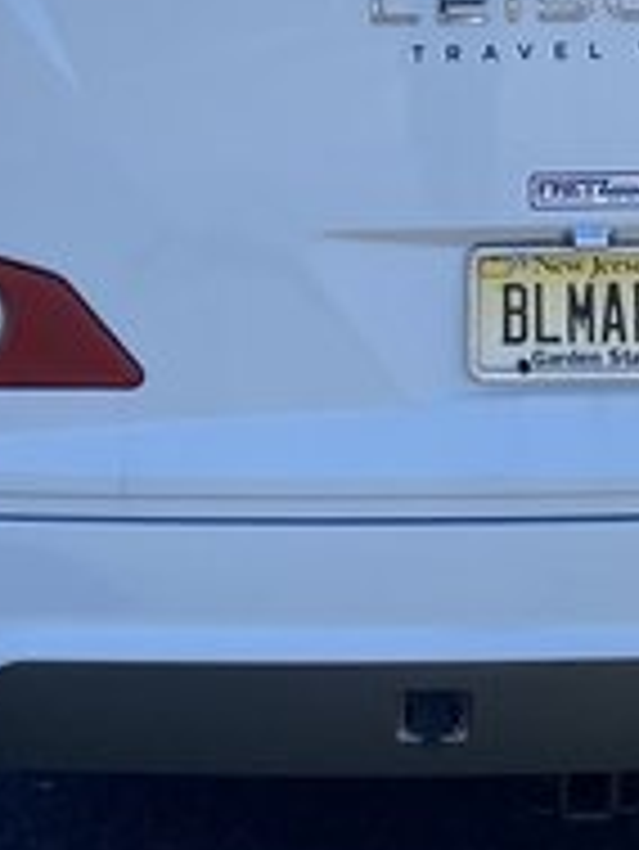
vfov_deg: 17.2
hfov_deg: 13.4
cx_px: 486
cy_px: -117
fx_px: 2704
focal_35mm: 110
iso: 32
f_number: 1.8
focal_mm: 4.25
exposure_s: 1/1318
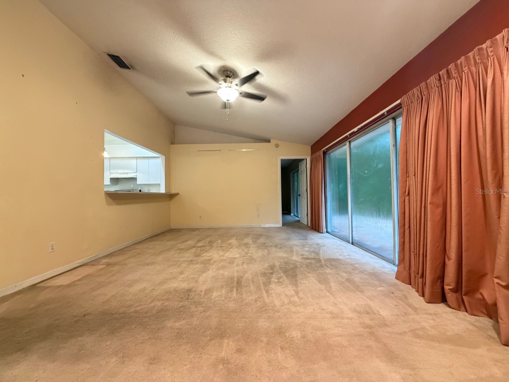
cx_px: 254
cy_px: 191
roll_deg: +1.0
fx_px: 206
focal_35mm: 14
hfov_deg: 102.1
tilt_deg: +0.9
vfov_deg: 85.7
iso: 640
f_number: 2.2
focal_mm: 2.22
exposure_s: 1/60
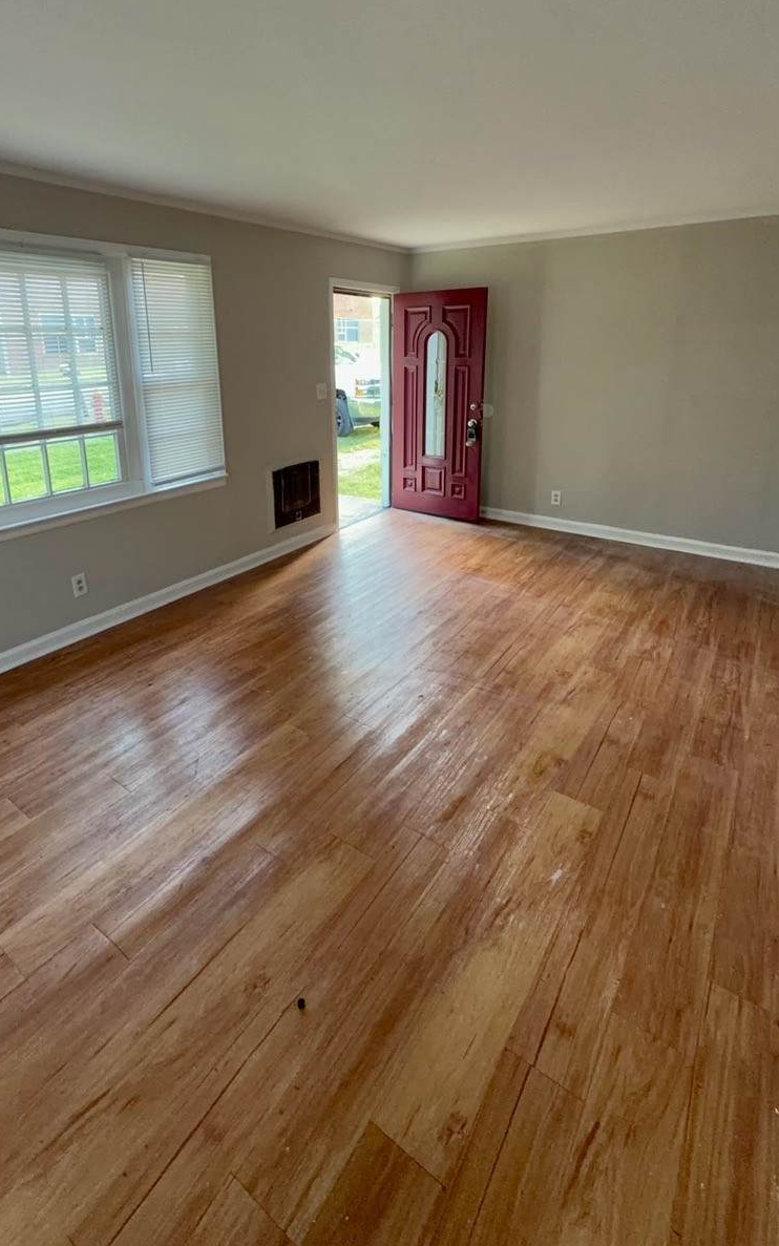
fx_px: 611
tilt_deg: -10.7
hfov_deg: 64.7
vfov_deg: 89.8
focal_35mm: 18
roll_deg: +0.9
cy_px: 491
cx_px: 337
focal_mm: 2.22
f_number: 2.2
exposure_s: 1/48
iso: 200
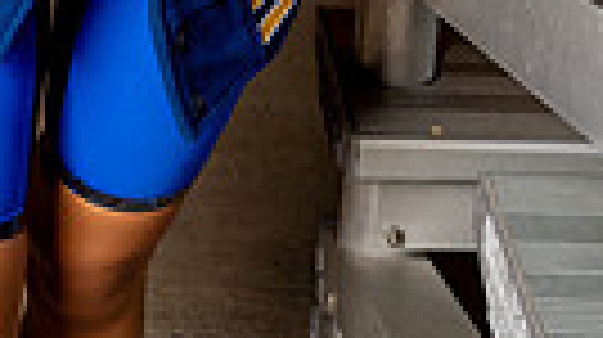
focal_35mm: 123
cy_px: -599
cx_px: 86
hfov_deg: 17.3
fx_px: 1964
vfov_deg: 8.5
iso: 200
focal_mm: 35
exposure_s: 1/250
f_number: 6.3
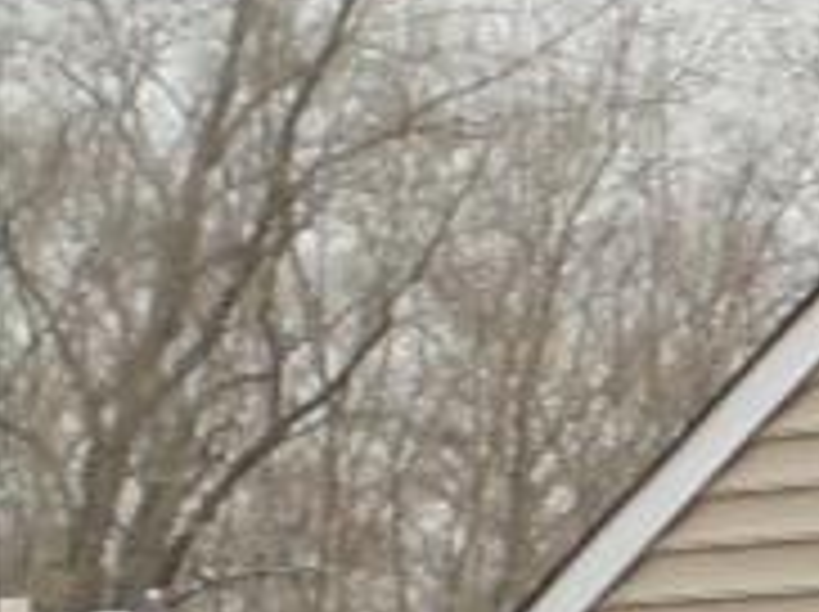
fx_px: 9168
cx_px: 3231
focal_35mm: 388
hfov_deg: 4.7
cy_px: 994
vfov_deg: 3.8
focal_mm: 8.9
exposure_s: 1/125
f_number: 4.8
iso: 100
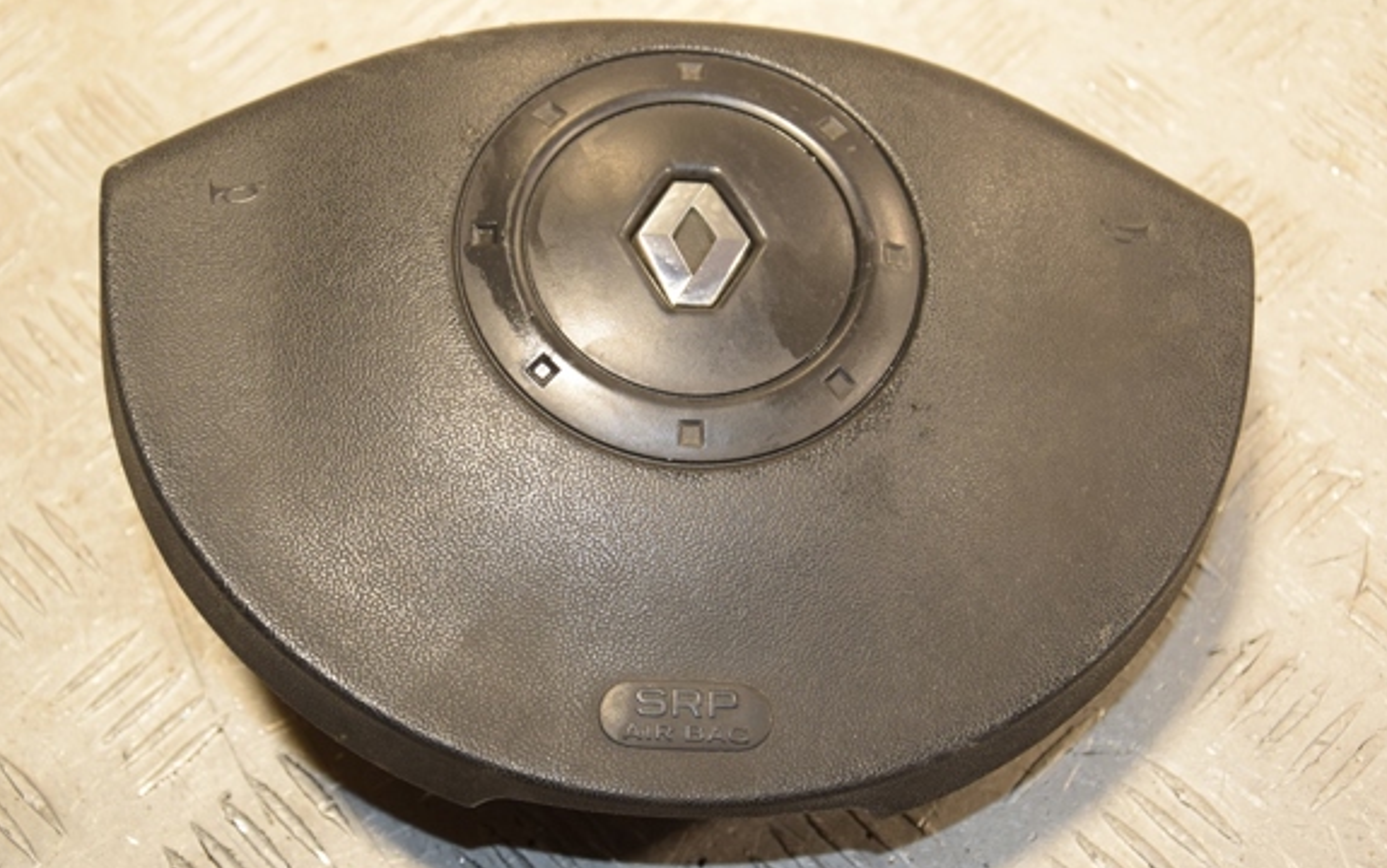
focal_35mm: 68
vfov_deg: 19.2
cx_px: 632
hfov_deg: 30.2
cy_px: 393
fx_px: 2572
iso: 800
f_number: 4.8
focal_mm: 40
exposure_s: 1/160
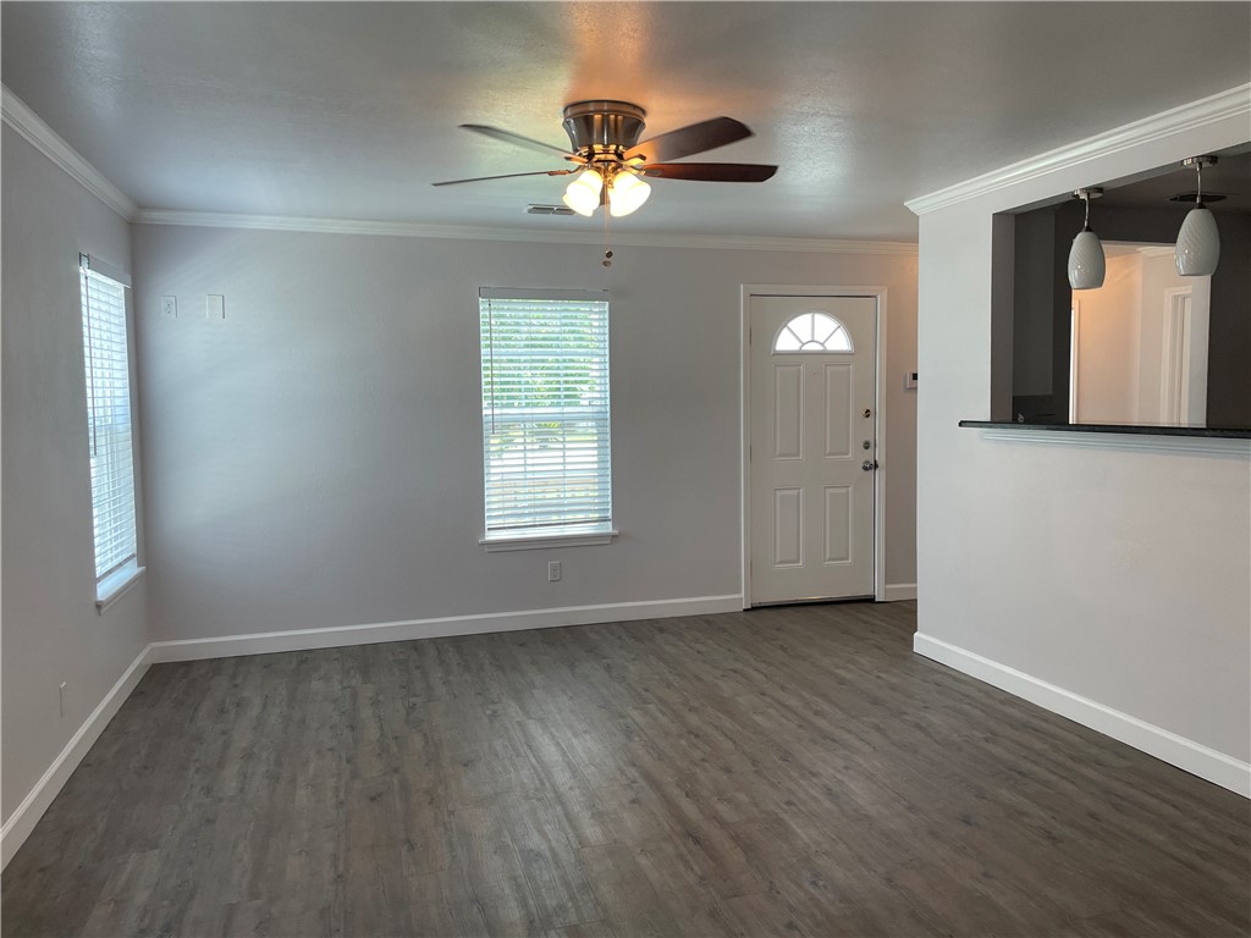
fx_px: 940
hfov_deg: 67.3
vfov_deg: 53.1
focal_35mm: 26
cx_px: 626
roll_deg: +0.9
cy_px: 469
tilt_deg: -3.8
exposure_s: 1/120
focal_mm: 4.2
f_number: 1.6
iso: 64
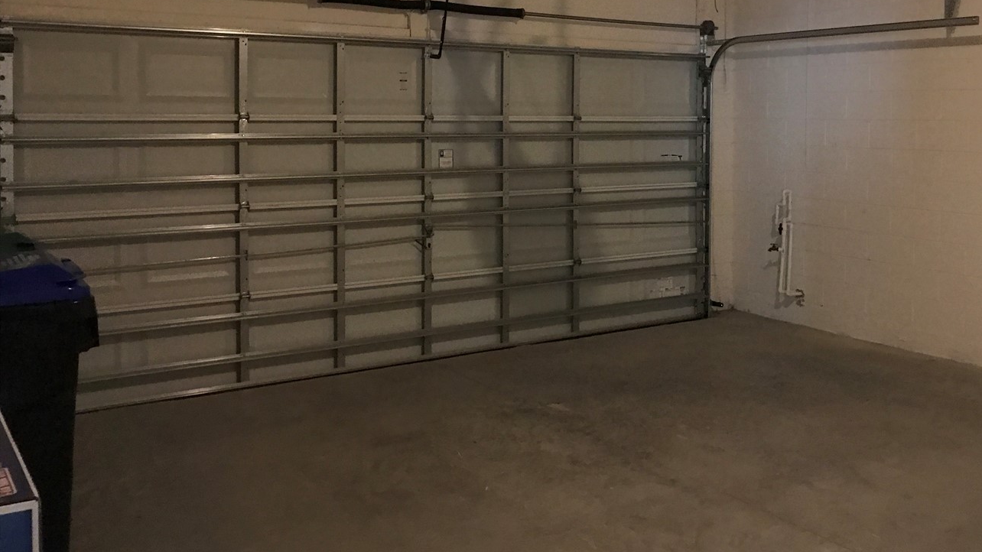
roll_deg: +0.4
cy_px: 155
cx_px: 610
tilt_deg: -2.7
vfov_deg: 30.8
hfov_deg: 52.3
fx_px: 989
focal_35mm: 38
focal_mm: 3.99
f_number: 1.8
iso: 100
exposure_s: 1/4
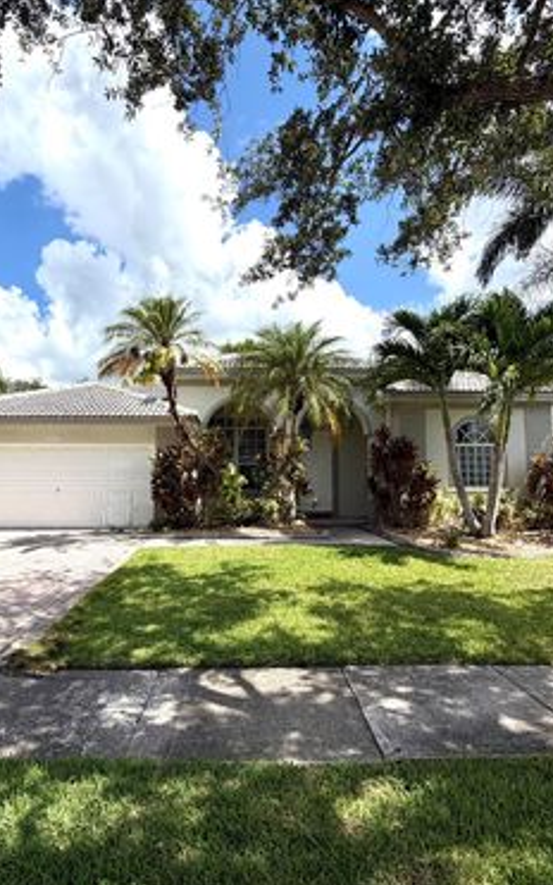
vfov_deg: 85.1
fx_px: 482
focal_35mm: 20
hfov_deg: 59.5
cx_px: 246
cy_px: 442
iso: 20
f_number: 2.2
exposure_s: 1/1017
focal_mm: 2.22
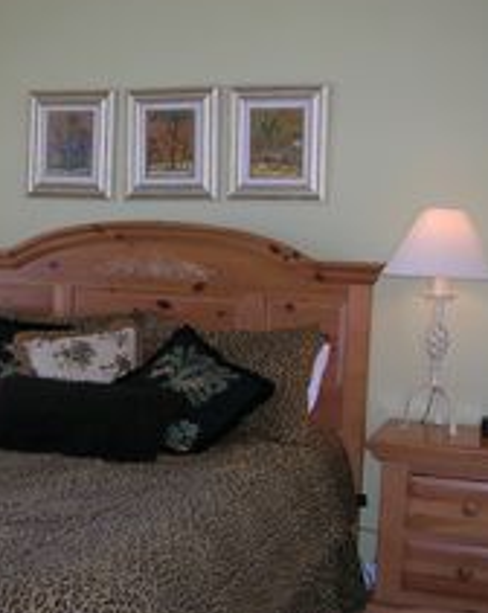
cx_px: 134
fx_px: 1050
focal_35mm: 58
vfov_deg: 32.5
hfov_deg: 25.9
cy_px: 314
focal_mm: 5.7
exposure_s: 1/60.1
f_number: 2.9
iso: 64
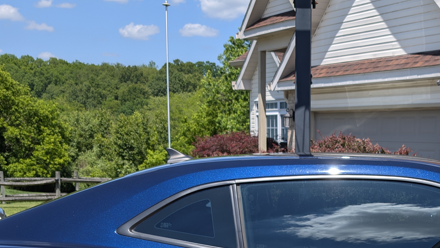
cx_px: 352
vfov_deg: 16.9
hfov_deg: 30.7
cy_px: 331
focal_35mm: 67
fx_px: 782
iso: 20
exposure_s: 1/1100
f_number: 1.68
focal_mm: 6.9
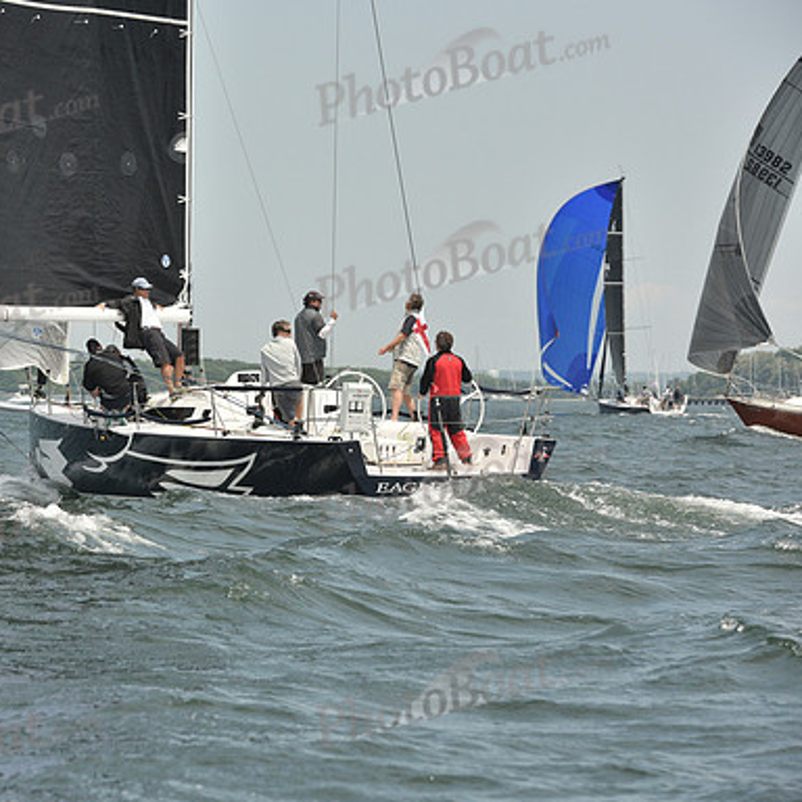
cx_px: 209
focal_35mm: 199
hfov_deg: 8.8
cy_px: 402
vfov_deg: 8.8
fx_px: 5216
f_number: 10
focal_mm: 155
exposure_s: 1/1250
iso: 400
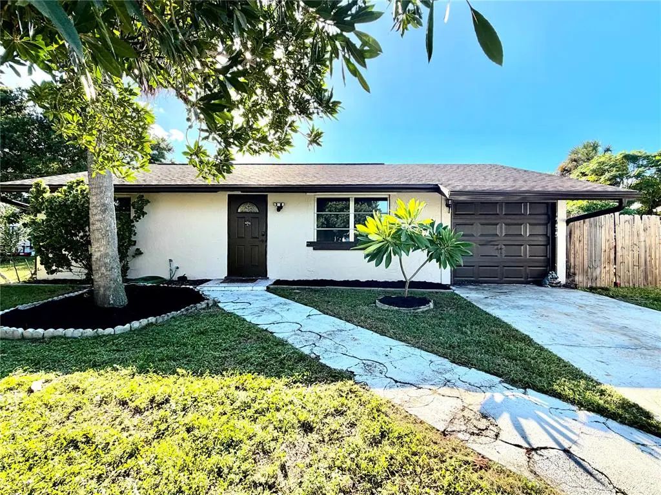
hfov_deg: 102.1
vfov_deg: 85.6
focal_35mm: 14
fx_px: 267
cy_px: 248
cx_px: 330
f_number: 2.2
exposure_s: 1/717
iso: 40
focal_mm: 2.22
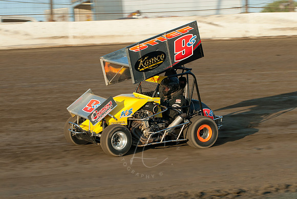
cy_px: 100
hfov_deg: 17.0
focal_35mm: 120
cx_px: 148
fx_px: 991
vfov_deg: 11.4
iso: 400
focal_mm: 80
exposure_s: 1/400
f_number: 7.1
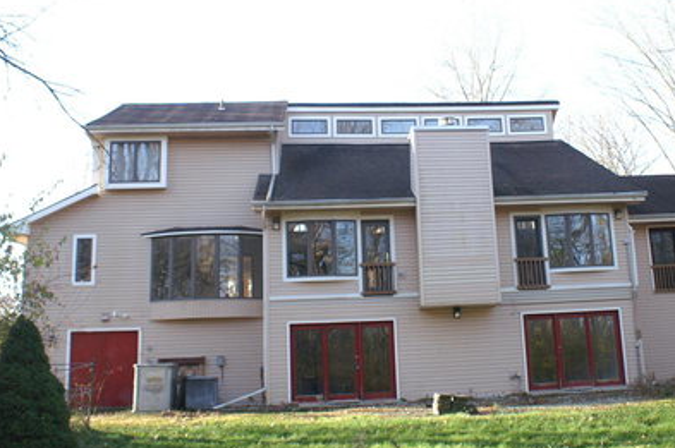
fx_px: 805
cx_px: 407
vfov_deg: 31.1
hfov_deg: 45.2
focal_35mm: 43
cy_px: 187
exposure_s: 1/60
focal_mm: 22
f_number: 5.6
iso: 100
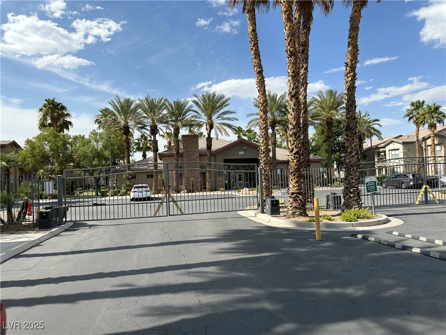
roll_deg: +2.1
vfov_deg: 56.8
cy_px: 168
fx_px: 309
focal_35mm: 24
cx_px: 223
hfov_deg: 71.6
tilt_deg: +0.8
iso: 80
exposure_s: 1/4348
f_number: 1.78
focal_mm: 6.86
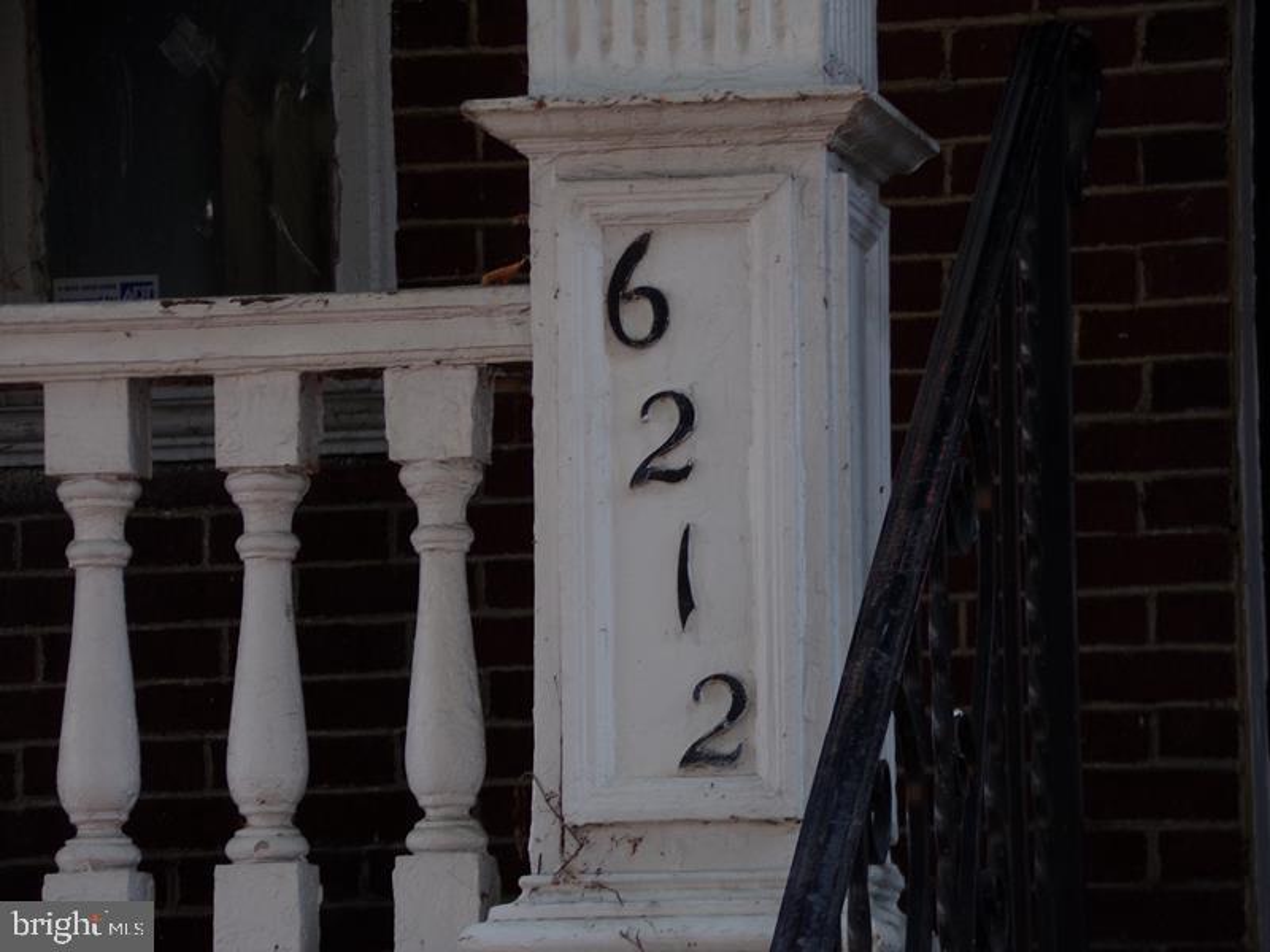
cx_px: 635
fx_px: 7374
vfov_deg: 7.4
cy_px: 476
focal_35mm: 201
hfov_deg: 9.8
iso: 80
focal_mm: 36.1
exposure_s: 1/110
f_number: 4.8
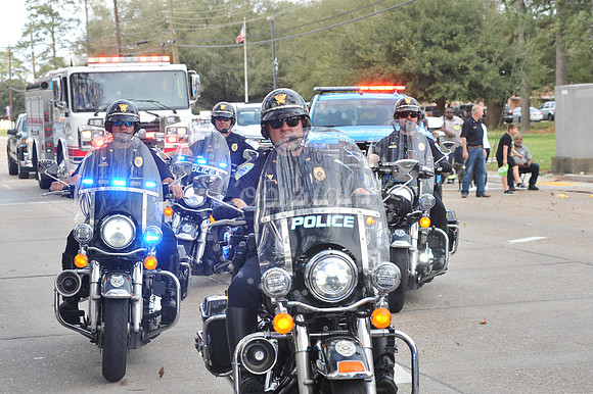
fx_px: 1515
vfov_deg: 14.8
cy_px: 197
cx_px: 296
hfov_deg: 22.2
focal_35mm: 92
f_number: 8
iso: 200
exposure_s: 1/100
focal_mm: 92
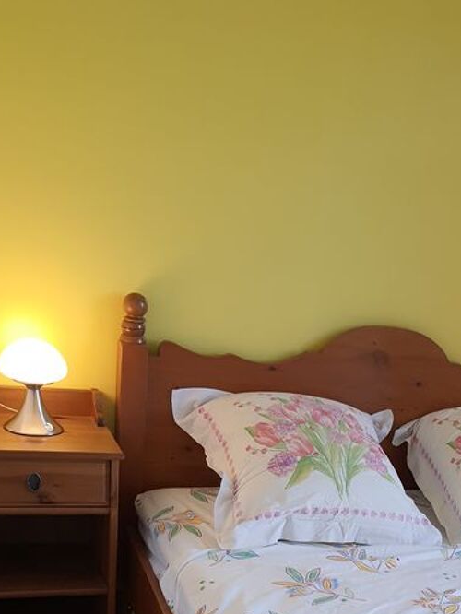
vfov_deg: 33.7
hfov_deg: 27.3
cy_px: 614
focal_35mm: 52
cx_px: 390
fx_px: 923
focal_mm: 4.32
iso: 100
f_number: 1.7
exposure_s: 1/100
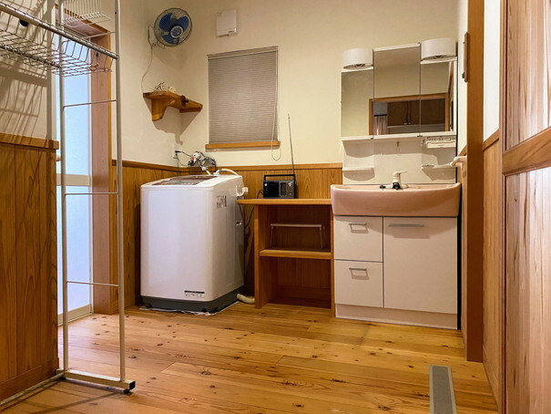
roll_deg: +0.5
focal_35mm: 26
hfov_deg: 67.3
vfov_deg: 53.1
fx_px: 414
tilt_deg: -2.3
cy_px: 207
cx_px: 276
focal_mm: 4.25
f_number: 1.8
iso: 500
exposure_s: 1/33
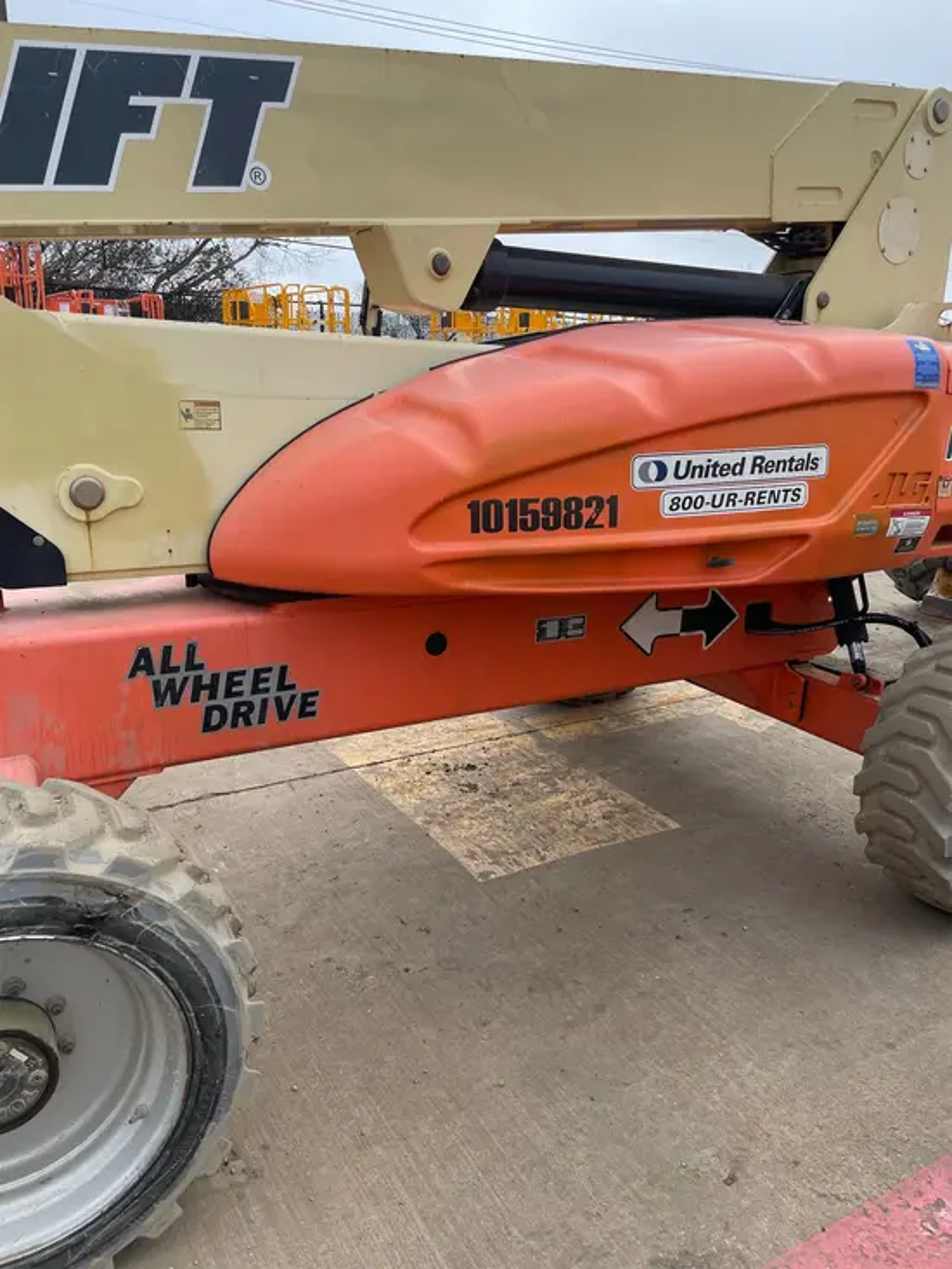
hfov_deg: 53.1
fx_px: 953
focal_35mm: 26
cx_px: 476
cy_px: 634
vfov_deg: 67.3
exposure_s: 1/1304
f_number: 1.6
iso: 32
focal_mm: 4.2
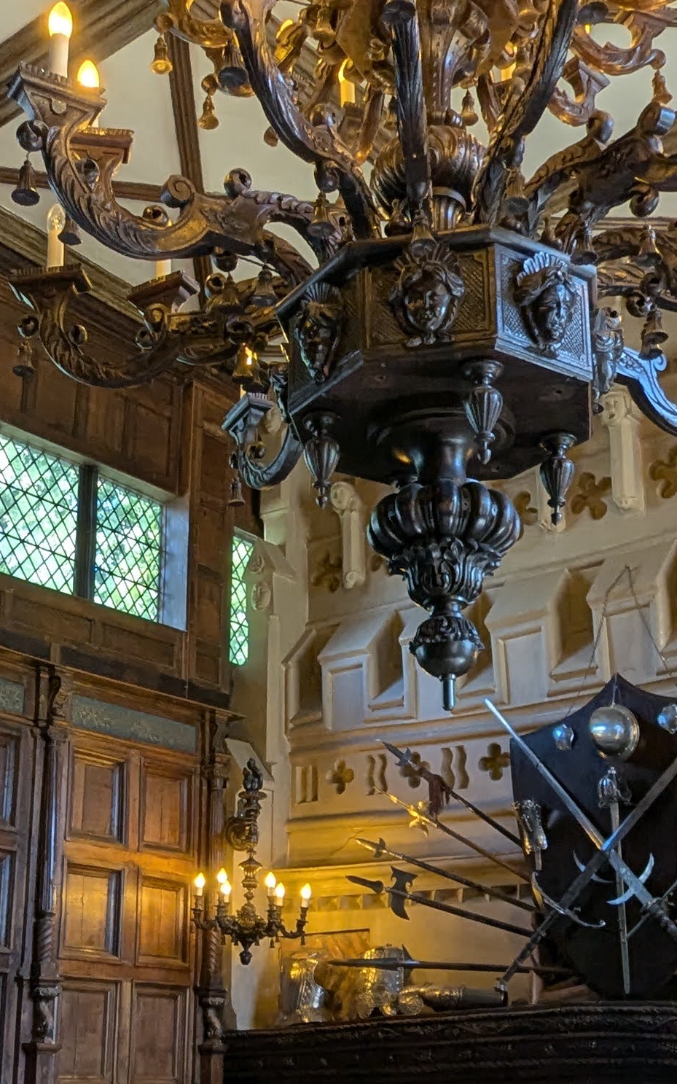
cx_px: 224
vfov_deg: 42.9
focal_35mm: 46
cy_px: 724
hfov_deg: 27.8
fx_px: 1358
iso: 76
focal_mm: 2.35
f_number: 2.2
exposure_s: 1/33.3
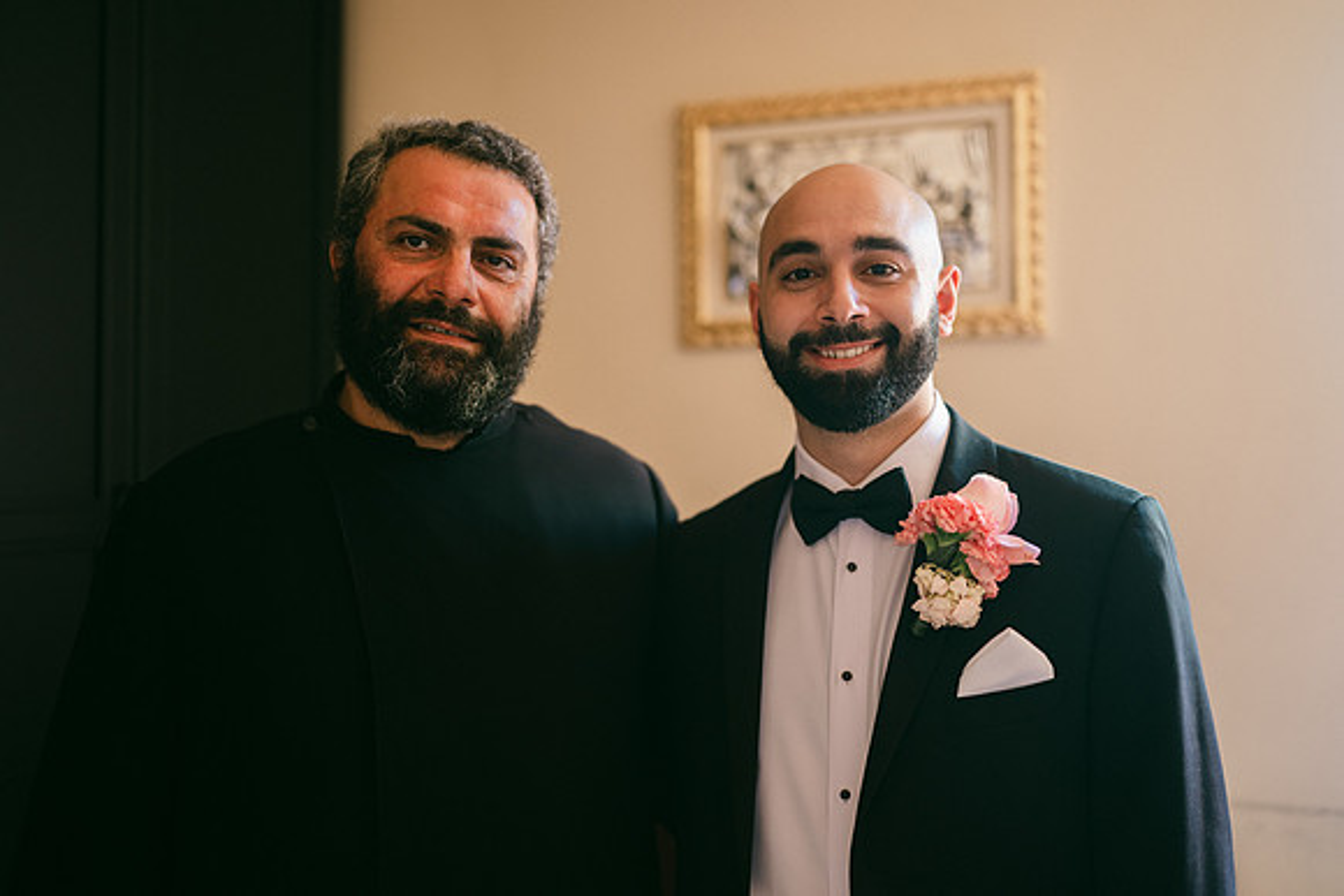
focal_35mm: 35
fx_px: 1307
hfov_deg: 54.4
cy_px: 448
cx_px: 672
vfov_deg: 37.9
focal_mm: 35
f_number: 1.2
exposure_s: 1/80
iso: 320
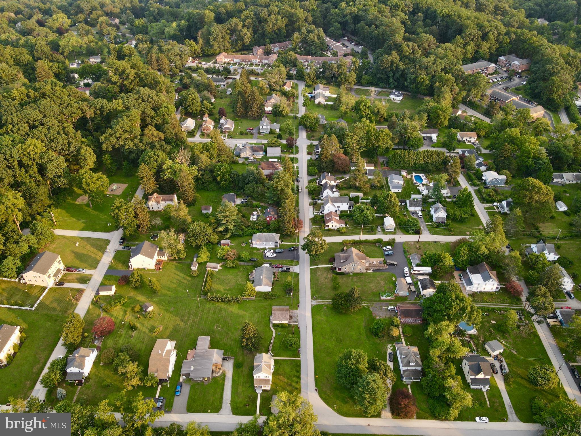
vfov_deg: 56.8
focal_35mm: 24
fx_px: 403
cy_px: 218
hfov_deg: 71.6
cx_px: 290
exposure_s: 1/50
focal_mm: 4.5
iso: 110
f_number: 2.8
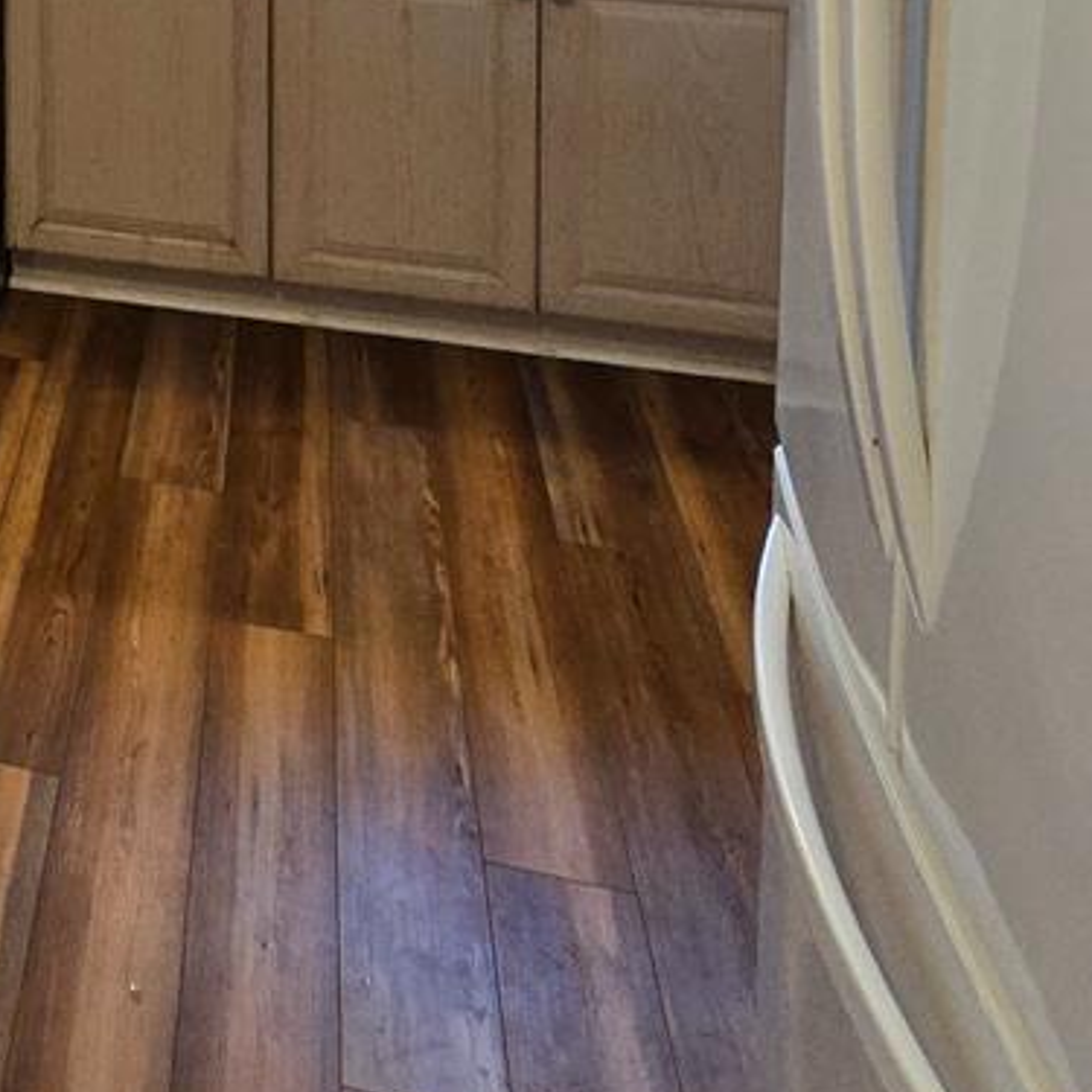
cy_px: -507
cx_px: -252
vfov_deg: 27.1
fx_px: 1642
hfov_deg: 30.6
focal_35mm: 46
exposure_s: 1/60
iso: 640
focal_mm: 2.2
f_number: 2.2
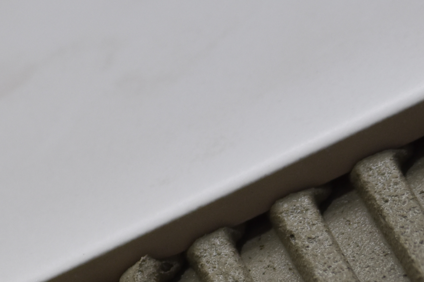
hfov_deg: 6.9
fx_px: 3495
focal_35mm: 297
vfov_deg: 4.6
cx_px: -27
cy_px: 440
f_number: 2.8
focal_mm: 55
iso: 320
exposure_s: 1/160
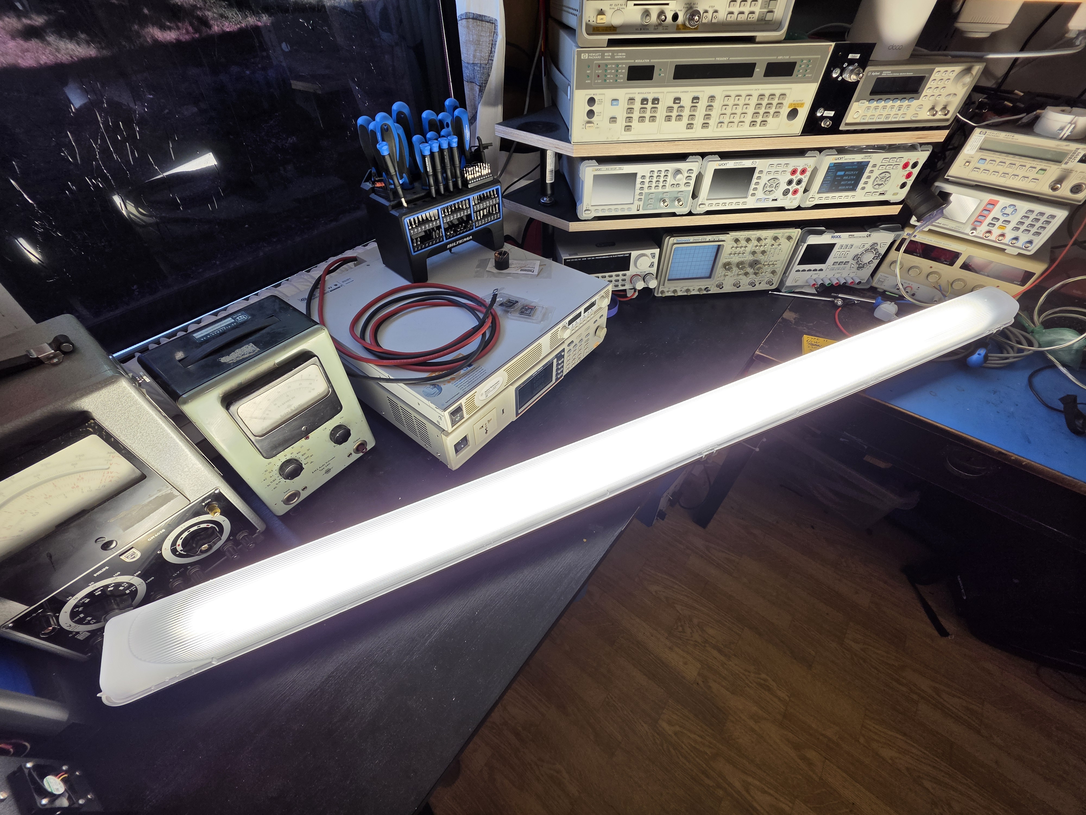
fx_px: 408
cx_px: 543
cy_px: 408
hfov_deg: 106.2
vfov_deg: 89.9
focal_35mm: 13
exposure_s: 1/100
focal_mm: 2.2
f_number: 1.9
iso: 32
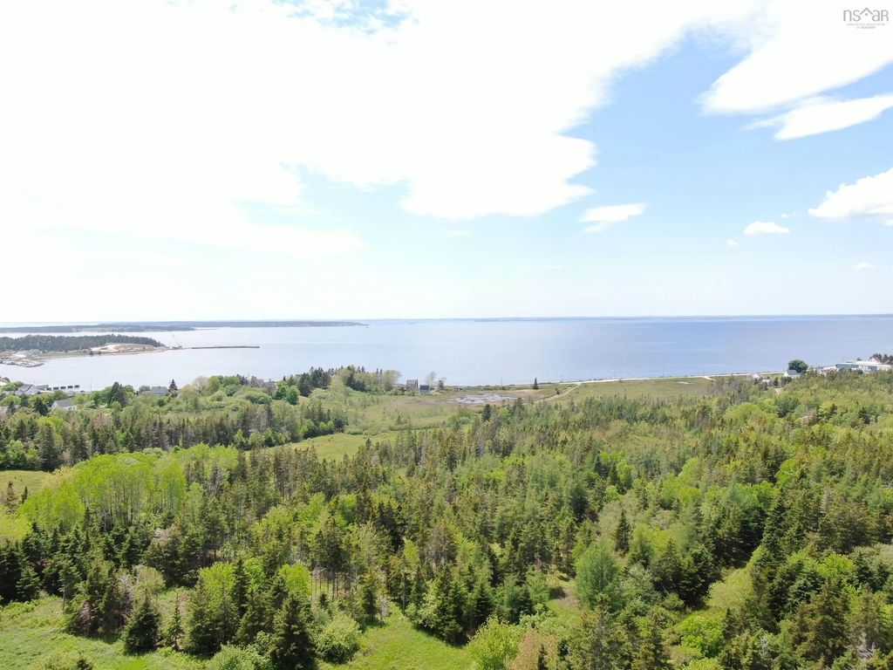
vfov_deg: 56.8
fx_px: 619
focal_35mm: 24
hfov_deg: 71.6
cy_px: 335
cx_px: 446
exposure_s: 1/800
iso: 110
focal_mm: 4.39
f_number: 2.8
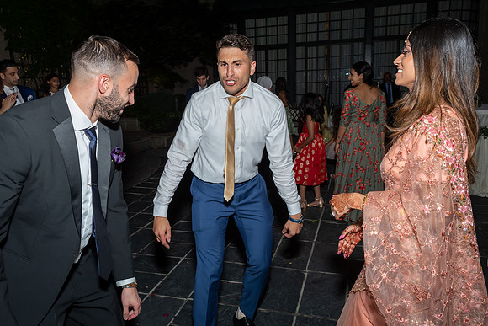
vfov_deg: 46.6
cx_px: 227
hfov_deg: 65.6
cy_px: 160
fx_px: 378
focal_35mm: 28
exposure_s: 1/250
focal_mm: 17
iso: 500
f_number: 5.6
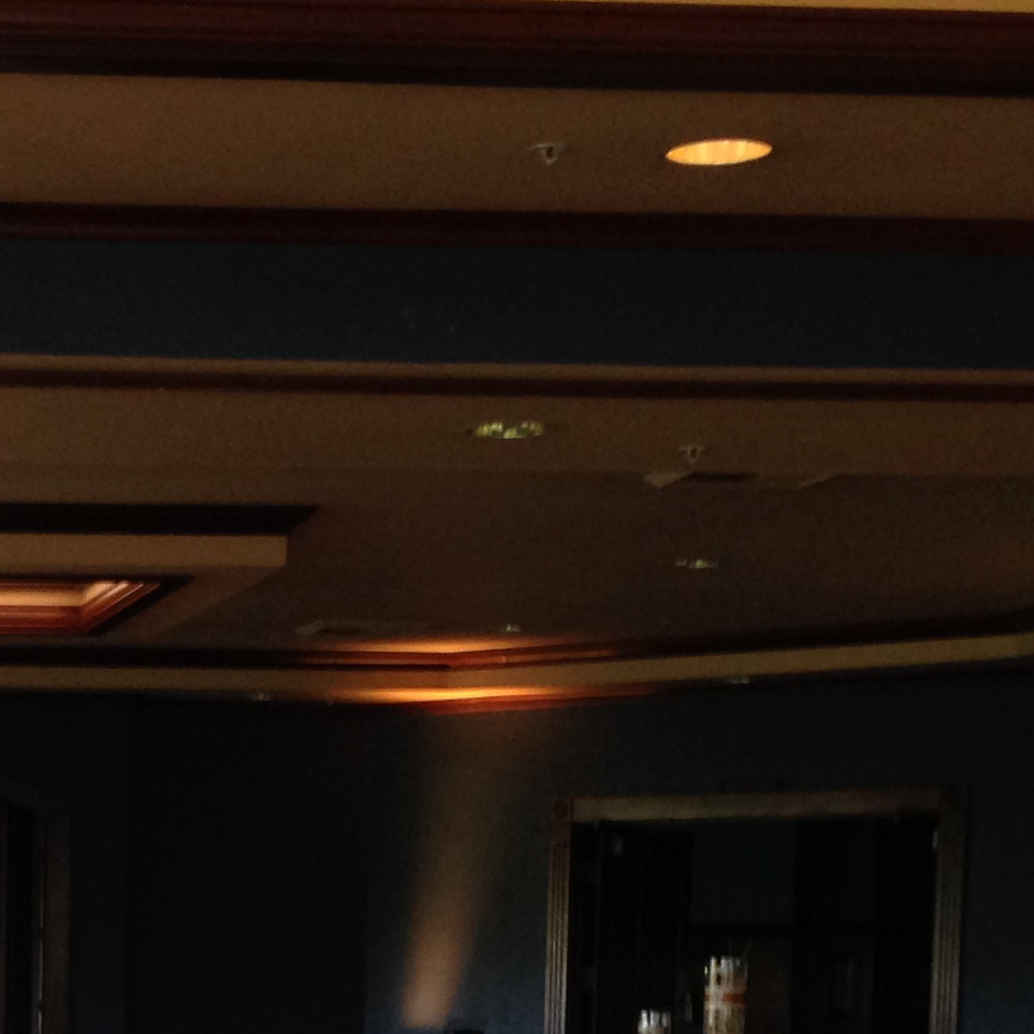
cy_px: 1214
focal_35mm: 100
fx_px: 3379
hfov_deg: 16.7
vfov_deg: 16.7
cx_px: -182
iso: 100
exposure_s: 1/20
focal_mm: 4.12
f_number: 2.4
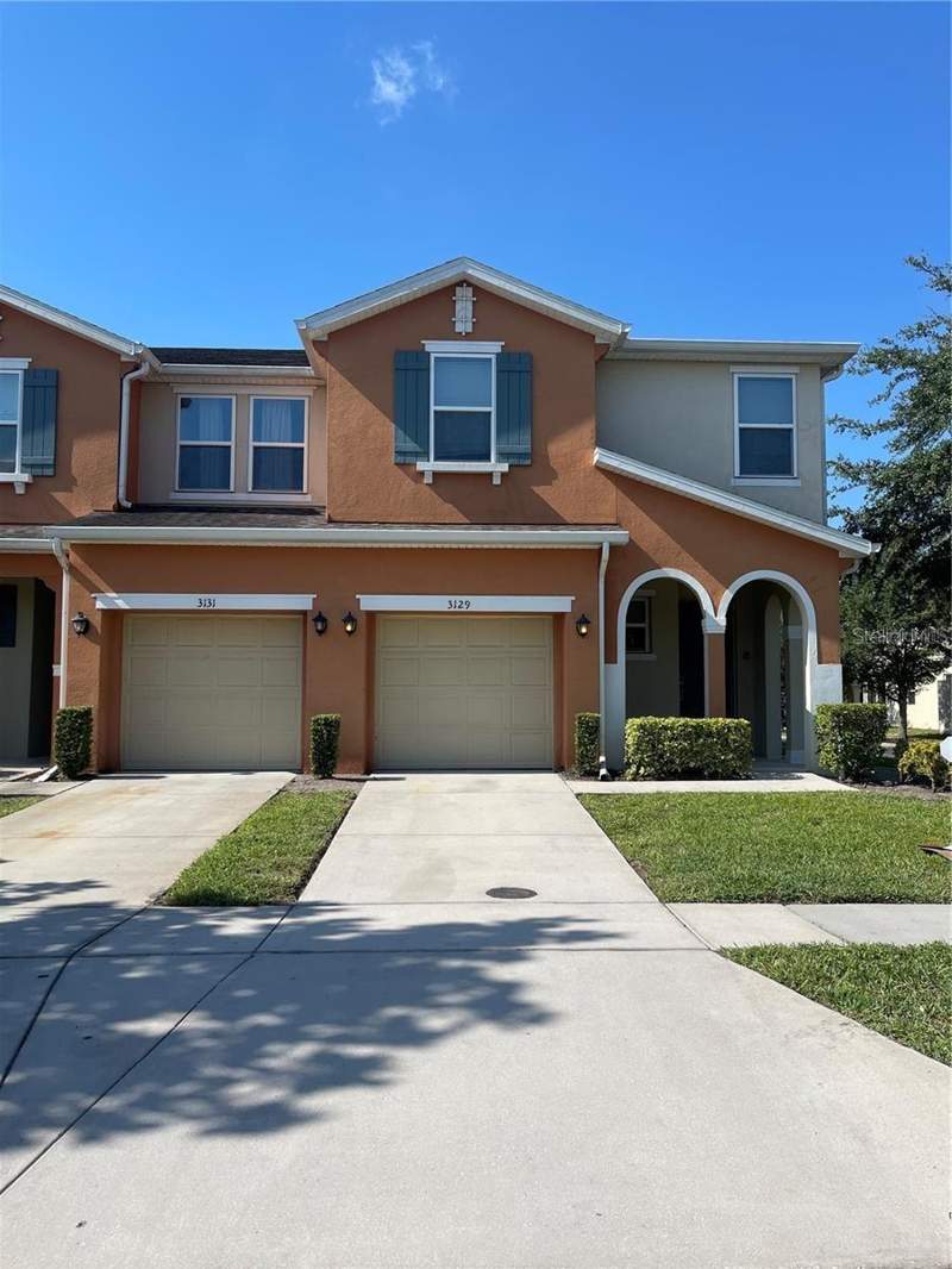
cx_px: 476
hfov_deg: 54.9
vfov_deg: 69.4
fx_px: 916
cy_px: 634
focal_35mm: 25
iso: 32
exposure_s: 1/3448
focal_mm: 5.1
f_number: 1.6
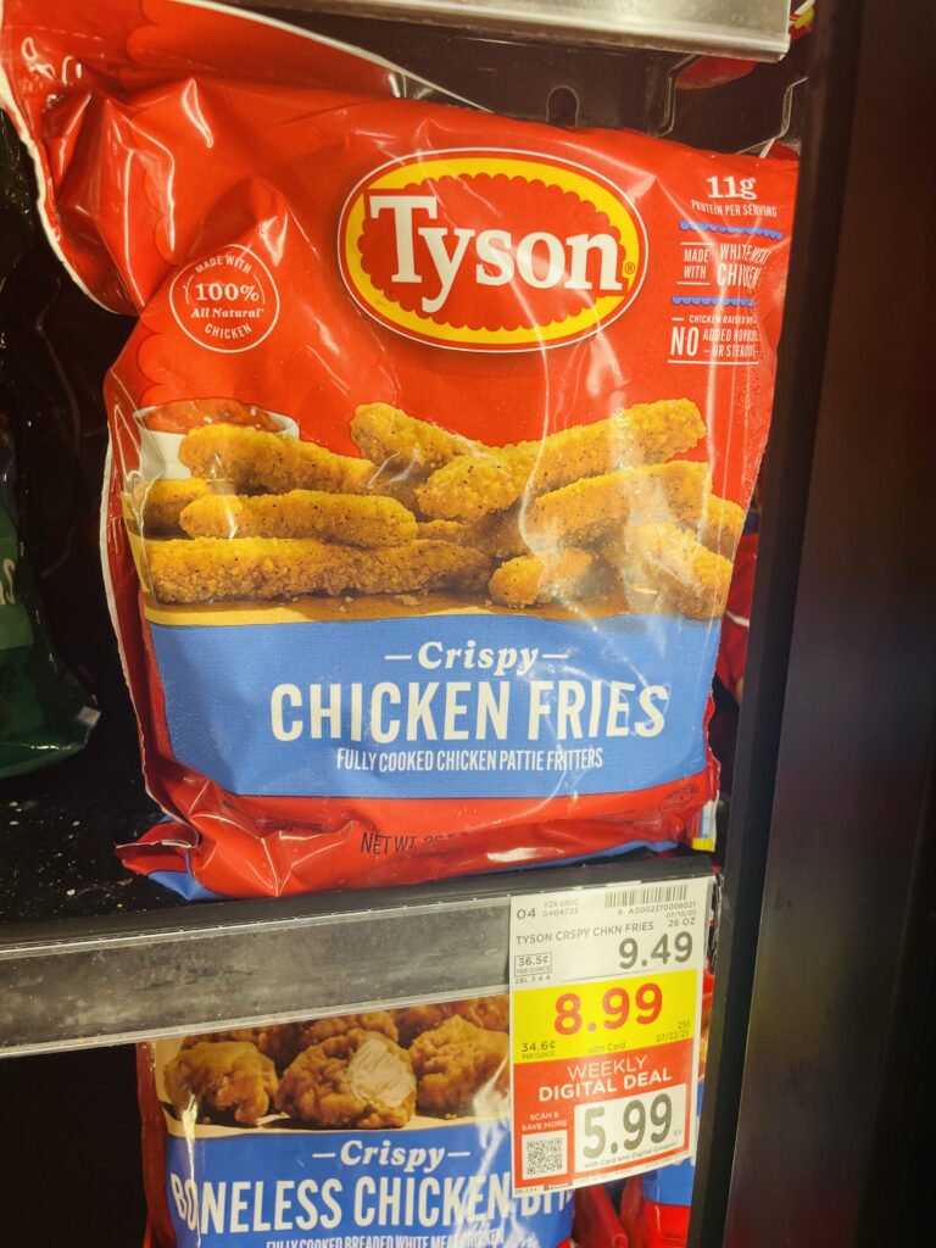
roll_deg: -1.1
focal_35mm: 26
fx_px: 937
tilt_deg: -14.3
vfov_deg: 67.3
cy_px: 624
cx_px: 468
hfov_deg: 53.1
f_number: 1.6
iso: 50
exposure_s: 1/120
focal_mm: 4.2
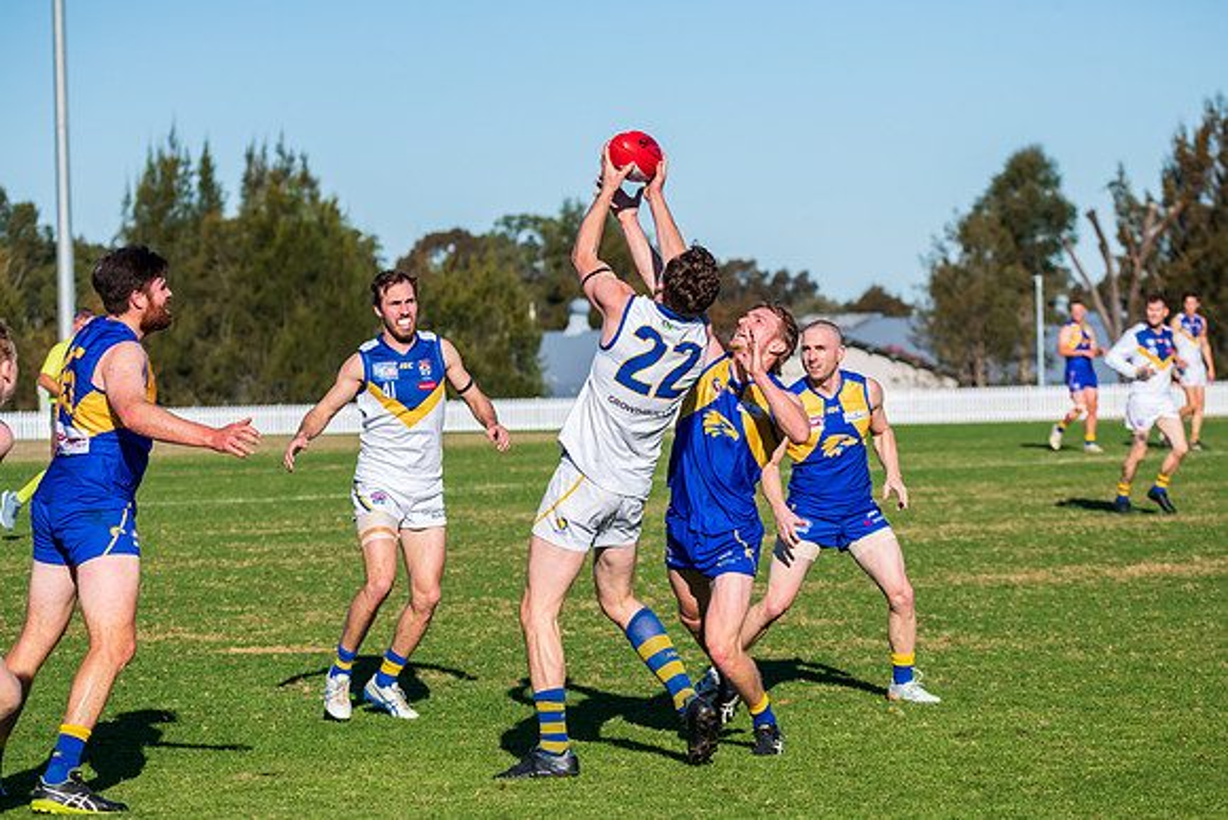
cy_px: 410
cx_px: 614
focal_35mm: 150
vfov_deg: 9.2
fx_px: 5118
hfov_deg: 13.7
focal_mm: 150
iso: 800
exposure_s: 1/3200
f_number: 8
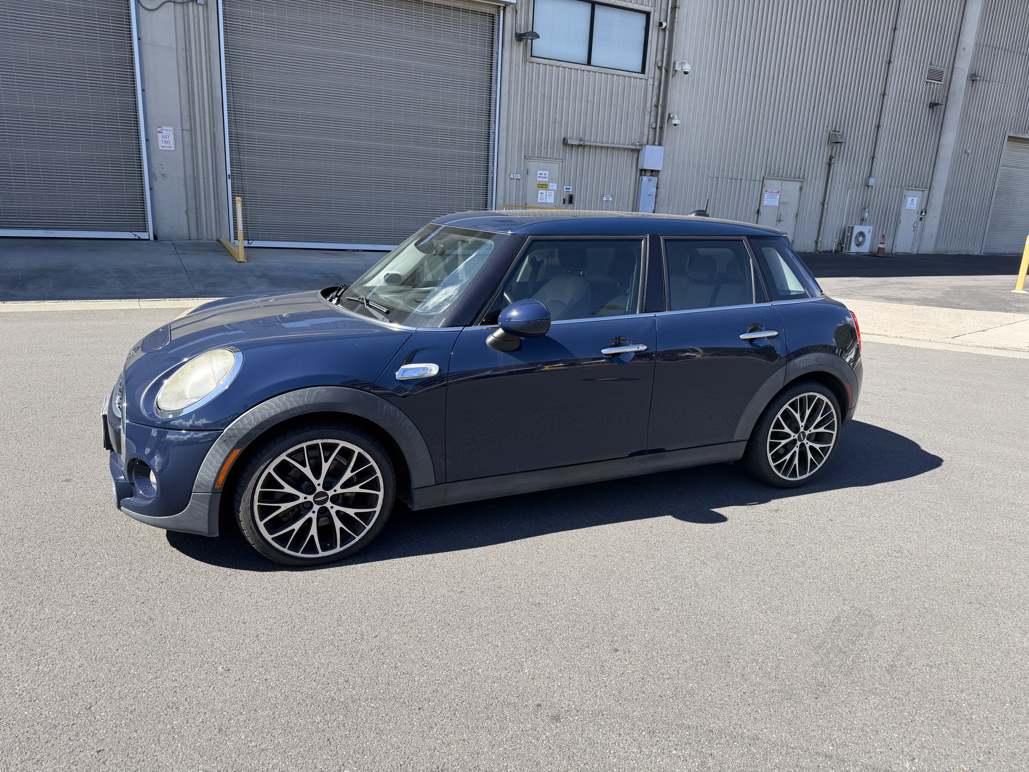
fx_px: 713
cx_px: 514
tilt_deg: -15.6
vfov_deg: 56.8
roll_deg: -2.8
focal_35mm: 24
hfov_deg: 71.6
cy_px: 386
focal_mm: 6.76
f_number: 1.78
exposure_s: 1/1250
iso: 80
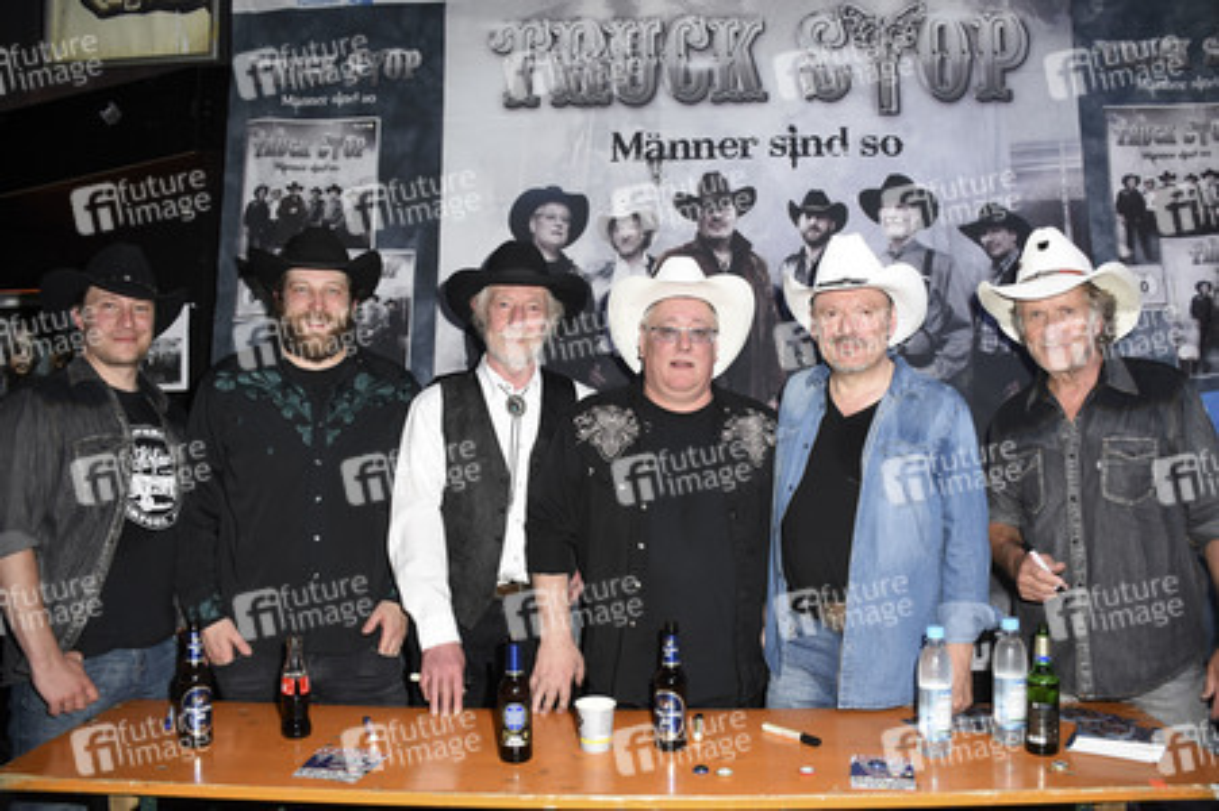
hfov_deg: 67.4
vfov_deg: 47.9
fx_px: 914
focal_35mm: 27
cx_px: 610
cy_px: 406
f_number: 4.5
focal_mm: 18
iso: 500
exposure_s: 1/160
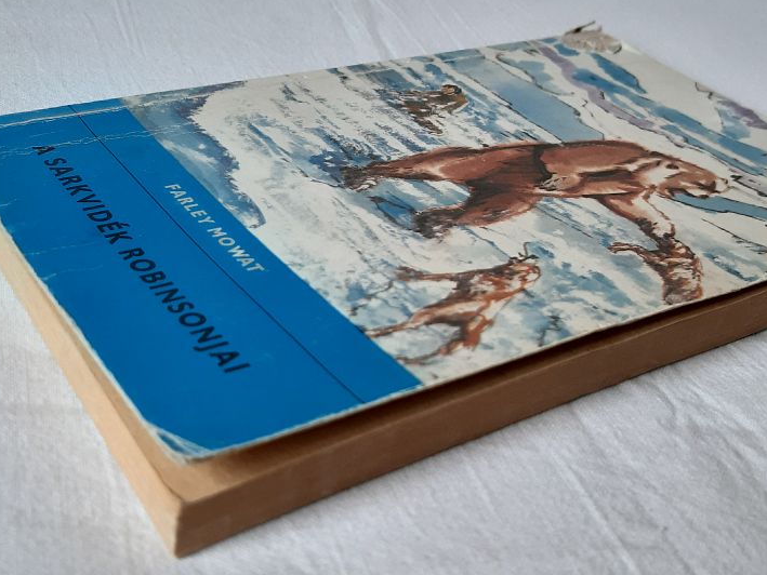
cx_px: 458
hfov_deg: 47.6
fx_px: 864
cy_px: 246
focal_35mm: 39
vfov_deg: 36.8
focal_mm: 3.93
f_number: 1.7
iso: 50
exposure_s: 1/50
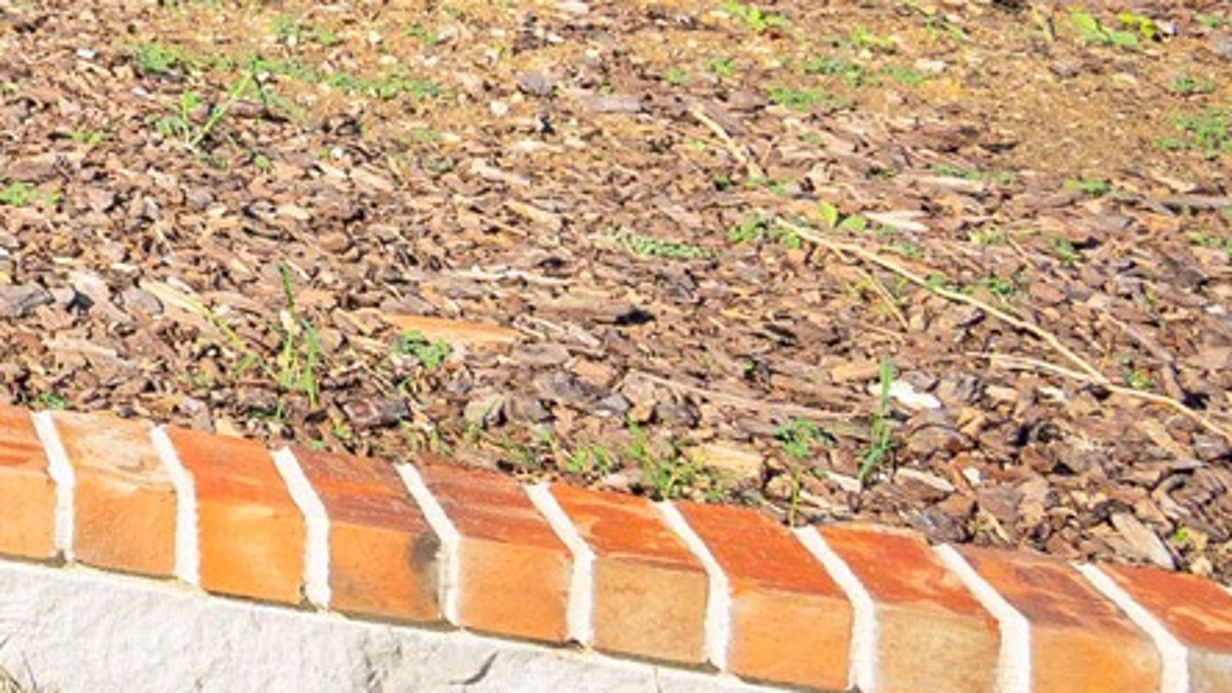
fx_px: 2679
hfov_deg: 16.0
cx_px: -1562
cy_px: -699
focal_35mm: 82
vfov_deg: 12.8
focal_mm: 16
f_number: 7.1
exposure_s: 1/200
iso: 100
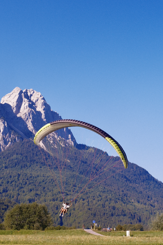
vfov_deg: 30.5
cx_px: 91
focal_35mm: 66
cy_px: 113
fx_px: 448
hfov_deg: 20.6
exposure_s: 1/800
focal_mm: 33
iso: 250
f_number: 6.3
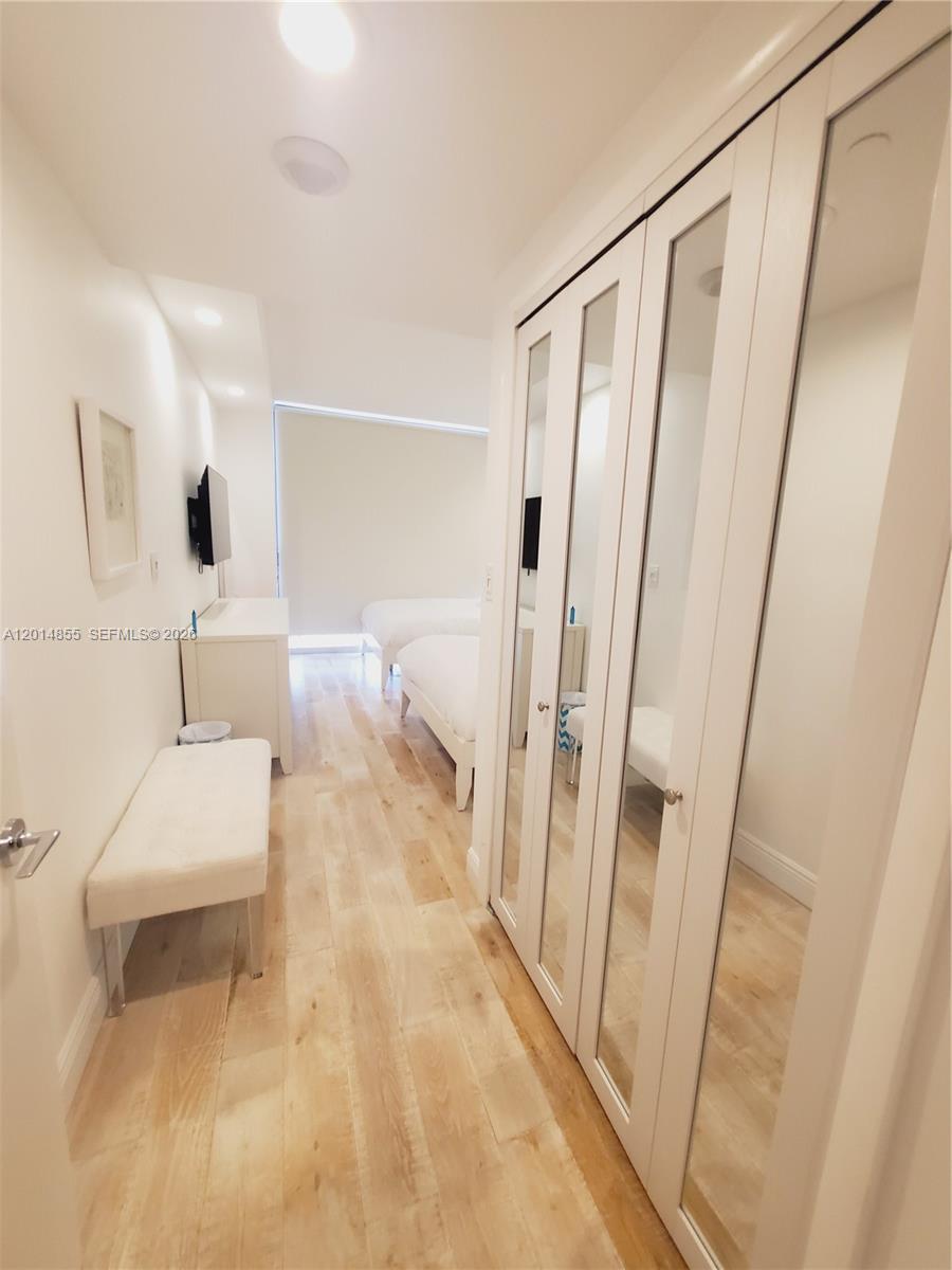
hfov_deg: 89.9
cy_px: 635
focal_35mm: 13
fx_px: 477
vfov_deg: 106.2
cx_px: 476
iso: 200
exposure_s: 1/60
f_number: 2.2
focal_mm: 1.8
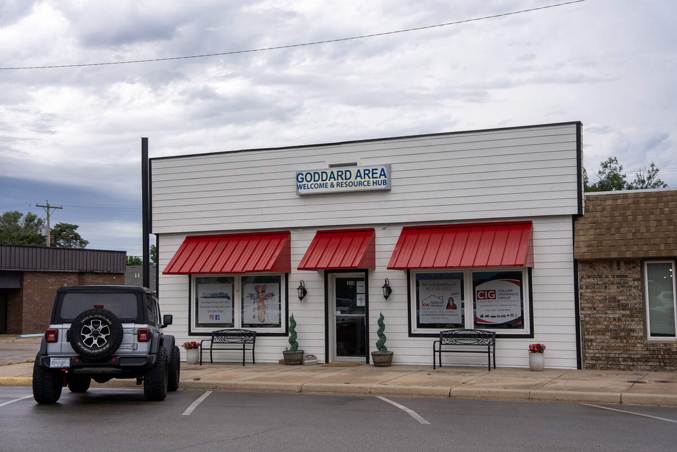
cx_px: 338
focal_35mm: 49
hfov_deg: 40.3
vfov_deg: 27.6
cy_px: 226
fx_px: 922
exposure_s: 1/160
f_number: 5
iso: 100
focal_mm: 49
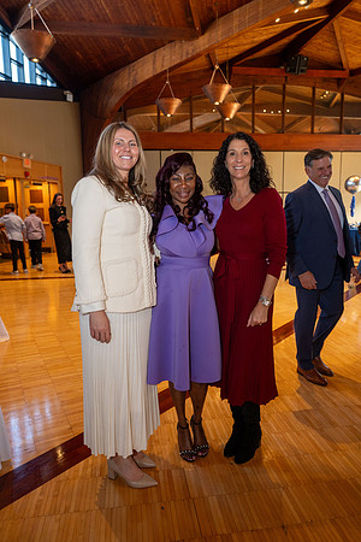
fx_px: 391
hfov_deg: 49.6
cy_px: 271
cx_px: 180
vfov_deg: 69.4
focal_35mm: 26
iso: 800
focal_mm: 26
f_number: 3.5
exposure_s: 1/160
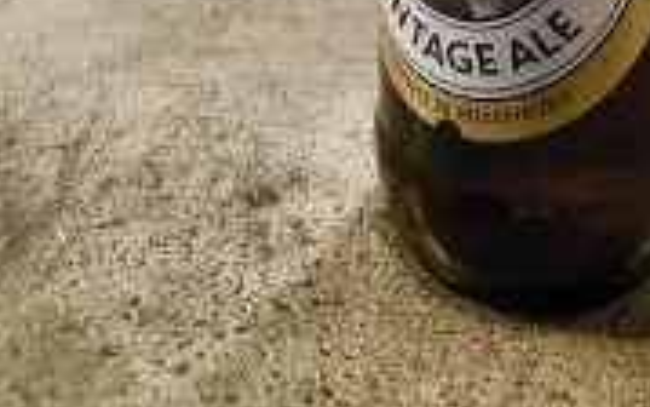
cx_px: 512
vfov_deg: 18.2
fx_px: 1010
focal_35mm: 57
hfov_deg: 34.7
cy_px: -316
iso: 2000
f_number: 1.8
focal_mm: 5.23
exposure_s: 1/25
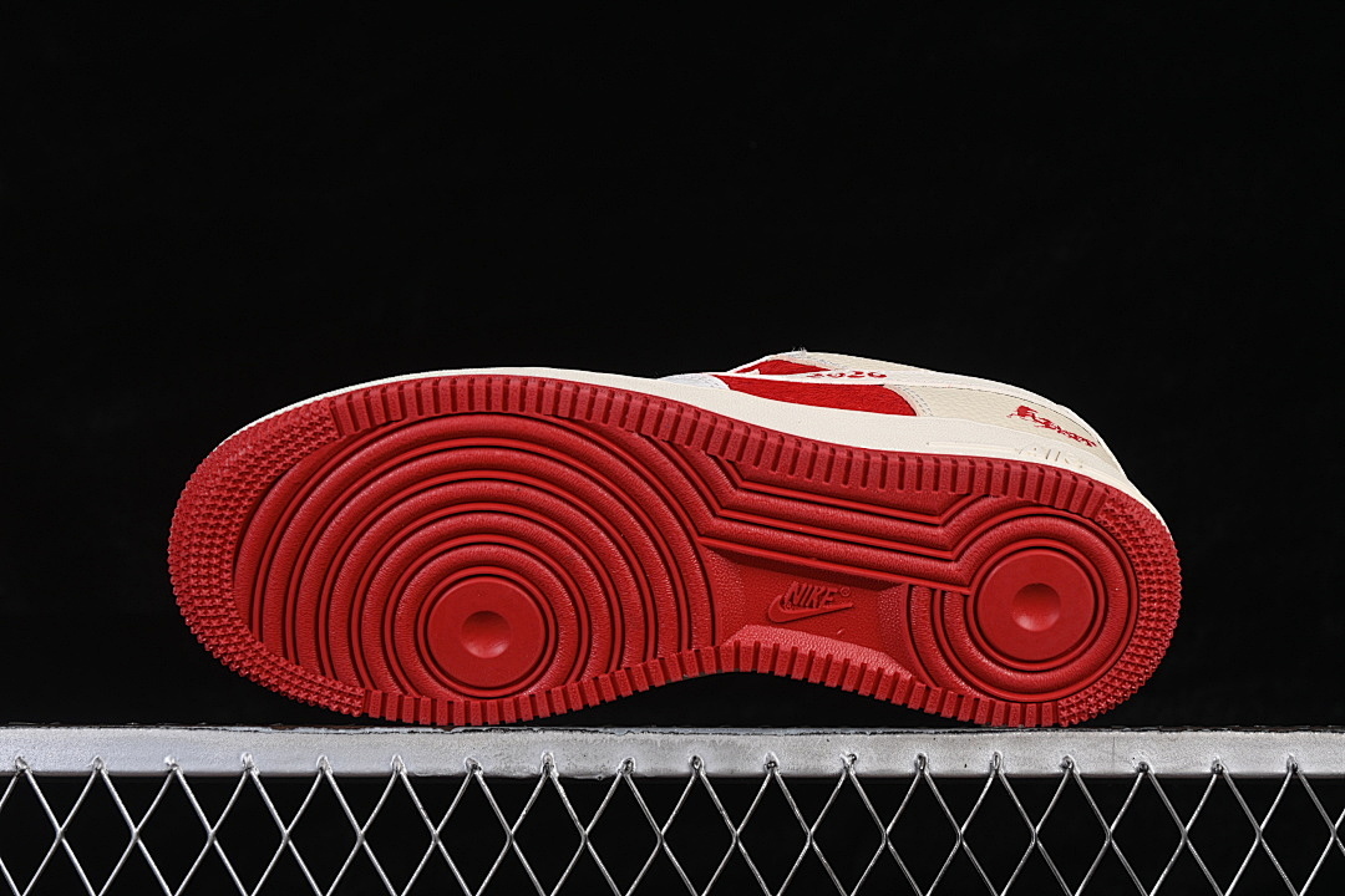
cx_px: 672
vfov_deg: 18.2
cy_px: 448
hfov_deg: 27.0
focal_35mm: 75
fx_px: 2802
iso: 160
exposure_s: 1/80
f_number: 8
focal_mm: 50
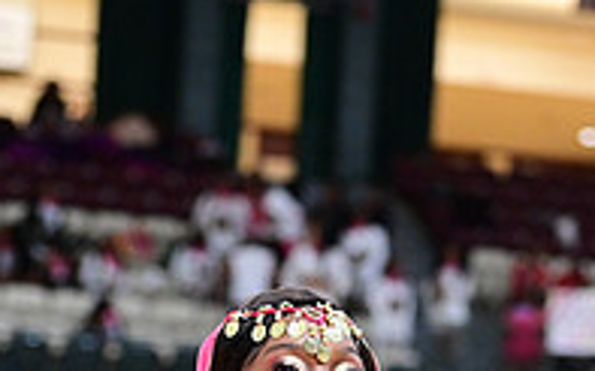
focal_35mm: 210
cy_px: 543
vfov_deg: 6.2
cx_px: 302
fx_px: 3404
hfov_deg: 10.0
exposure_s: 1/1000
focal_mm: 70
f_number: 3.2
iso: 6400
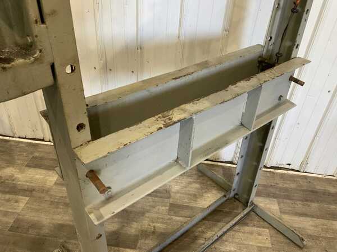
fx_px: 282
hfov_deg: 61.7
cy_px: 126
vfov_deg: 48.2
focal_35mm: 29
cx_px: 168
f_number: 1.8
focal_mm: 3
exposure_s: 1/60
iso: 100
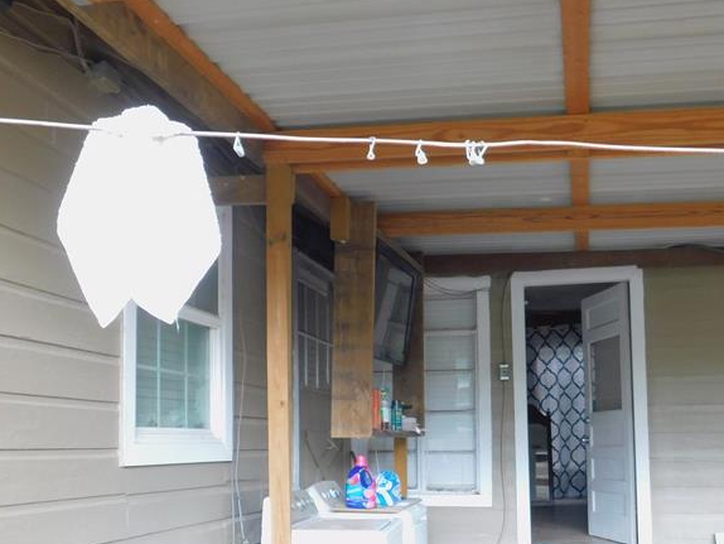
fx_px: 858
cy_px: 400
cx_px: 371
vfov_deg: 34.5
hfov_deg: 45.8
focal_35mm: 41
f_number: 3
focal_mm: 4
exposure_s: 1/30
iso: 160
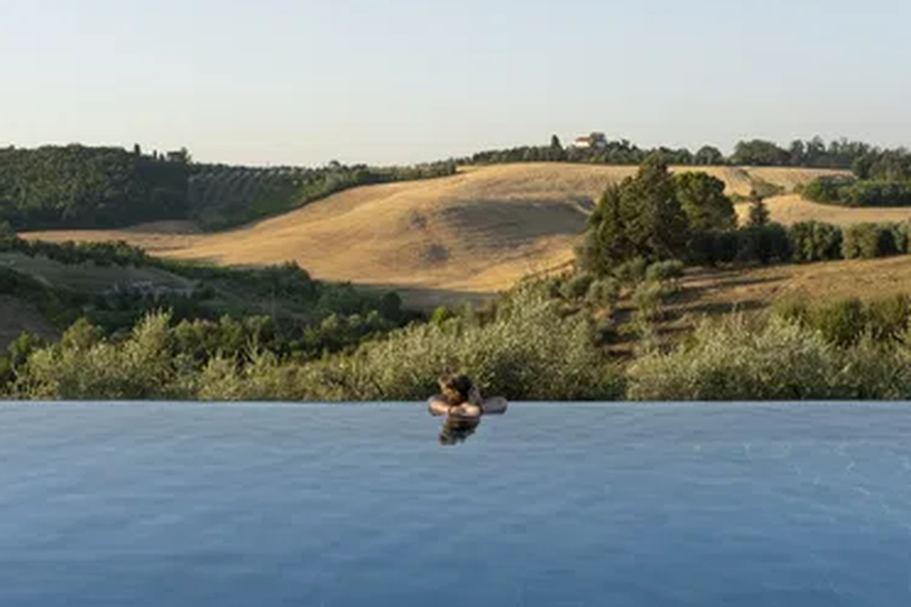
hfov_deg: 35.1
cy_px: 322
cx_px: 448
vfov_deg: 23.8
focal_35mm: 57
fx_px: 1442
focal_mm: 35
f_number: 8
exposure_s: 1/250
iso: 250
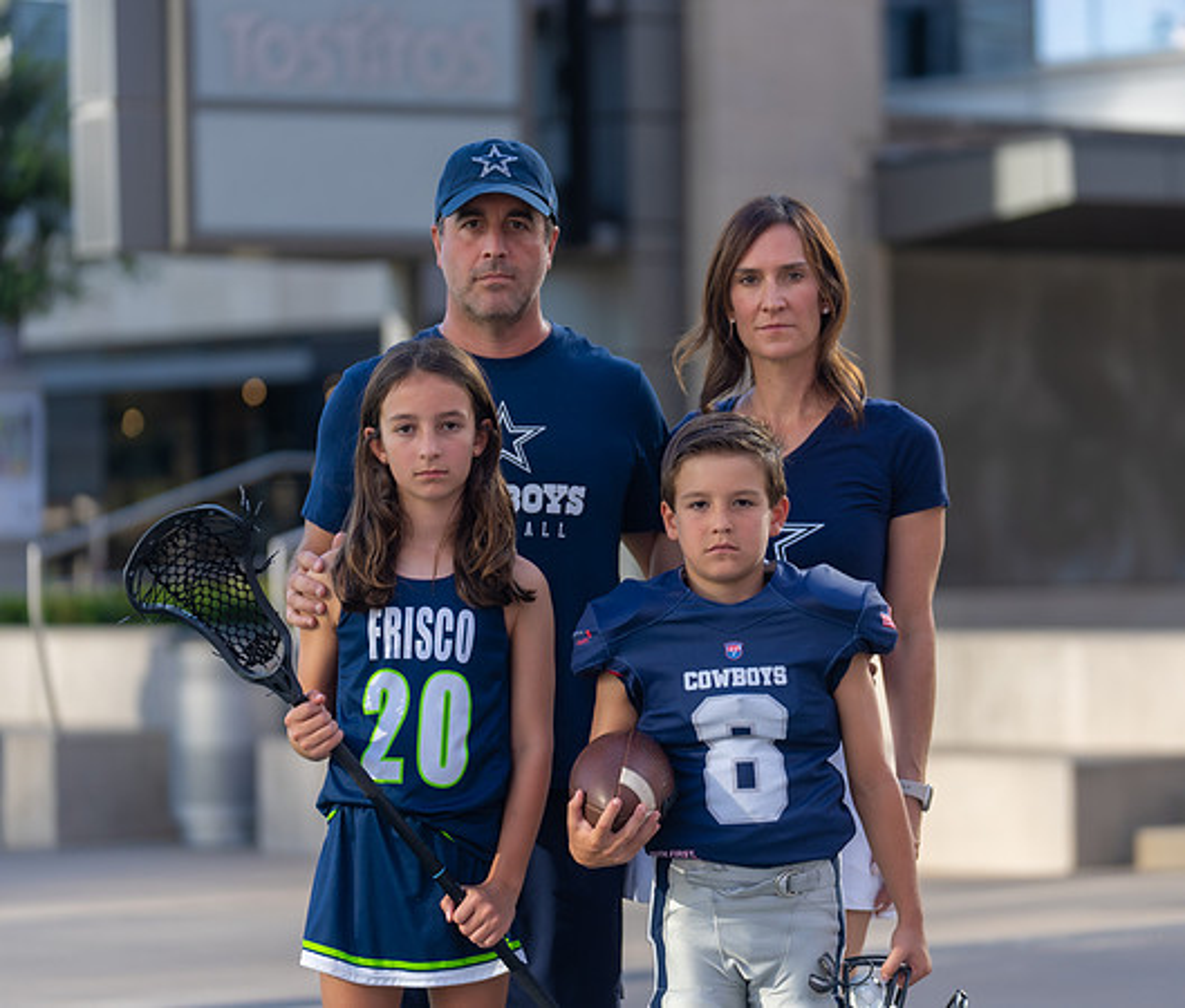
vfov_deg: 10.9
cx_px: 690
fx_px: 5305
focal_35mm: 148
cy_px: 499
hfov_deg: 12.7
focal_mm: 119
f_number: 2.8
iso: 100
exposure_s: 1/500
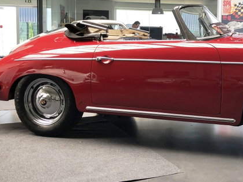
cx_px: 185
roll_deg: -0.8
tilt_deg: -5.2
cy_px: 79
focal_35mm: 51
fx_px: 358
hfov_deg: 36.6
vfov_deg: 28.5
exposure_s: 1/120
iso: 25
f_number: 1.8
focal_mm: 3.99
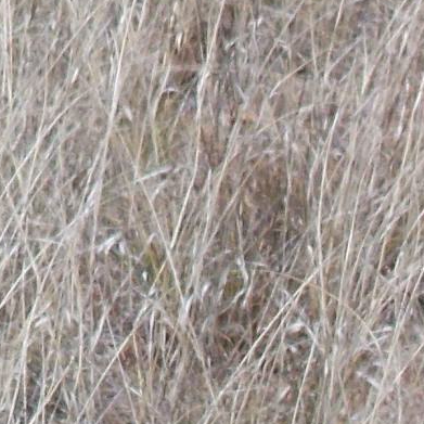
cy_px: -754
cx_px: -949
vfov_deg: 3.3
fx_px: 7137
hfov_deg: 3.3
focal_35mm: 515
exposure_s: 1/400
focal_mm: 13.5
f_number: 5.8
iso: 80
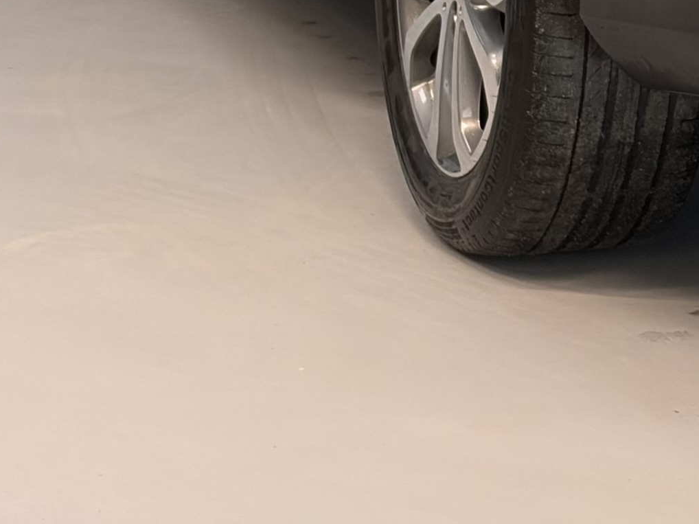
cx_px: 958
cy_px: -492
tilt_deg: -4.9
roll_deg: +0.0
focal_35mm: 206
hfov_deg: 9.4
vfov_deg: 7.0
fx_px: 4159
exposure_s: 1/104
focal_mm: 5.96
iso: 80
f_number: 1.6
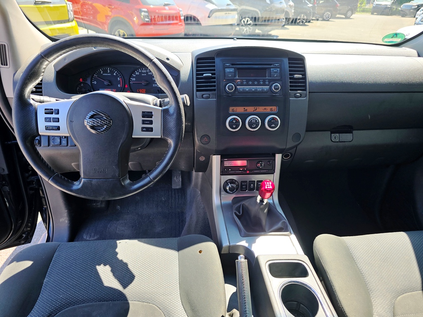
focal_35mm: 23
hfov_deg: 73.9
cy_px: 158
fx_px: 281
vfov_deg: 58.9
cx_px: 212
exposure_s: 1/180
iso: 16
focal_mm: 6.3
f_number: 1.7
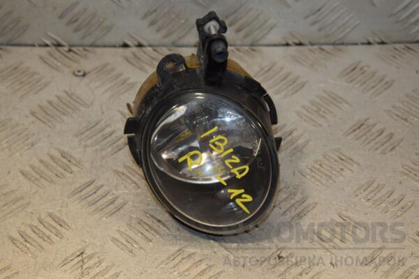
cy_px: 140
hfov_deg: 18.2
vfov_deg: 12.2
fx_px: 1309
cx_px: 210
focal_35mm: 112
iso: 800
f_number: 8
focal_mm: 75
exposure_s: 1/200
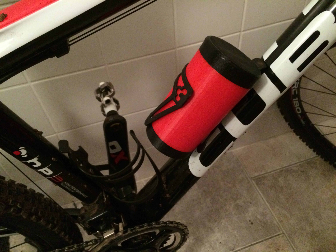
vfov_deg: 48.2
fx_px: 281
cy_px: 126
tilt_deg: -48.8
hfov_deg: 61.7
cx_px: 168
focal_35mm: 29
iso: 640
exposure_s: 1/17
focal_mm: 4.15
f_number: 2.2
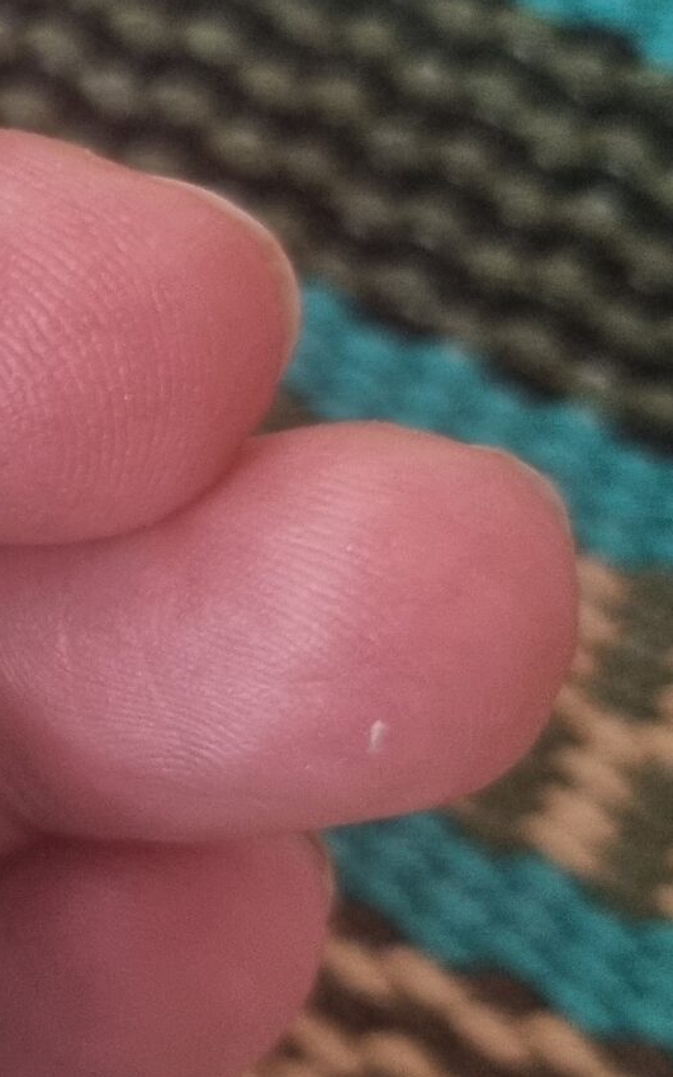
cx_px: -523
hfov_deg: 14.0
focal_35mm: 83
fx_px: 2437
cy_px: 525
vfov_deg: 24.9
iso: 640
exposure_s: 1/50
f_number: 1.8
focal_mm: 5.4
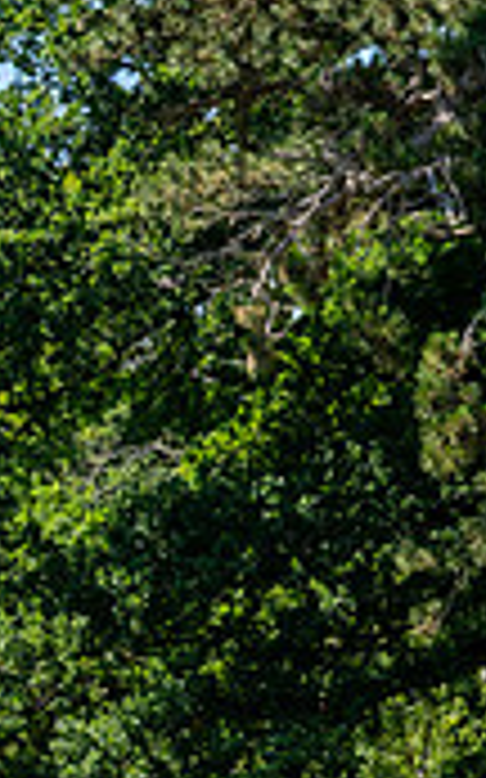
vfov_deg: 8.0
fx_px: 5515
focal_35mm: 260
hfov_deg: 4.9
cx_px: -742
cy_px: 704
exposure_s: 1/1000
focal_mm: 76
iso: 400
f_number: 8
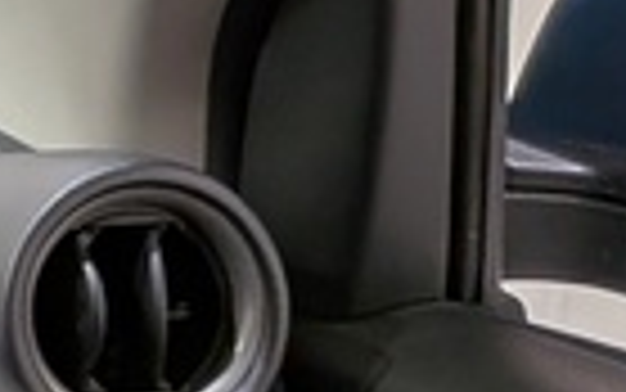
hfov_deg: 8.5
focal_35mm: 188
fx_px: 3209
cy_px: 536
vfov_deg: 6.9
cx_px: -1477
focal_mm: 4.53
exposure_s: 1/171
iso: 29
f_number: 1.7
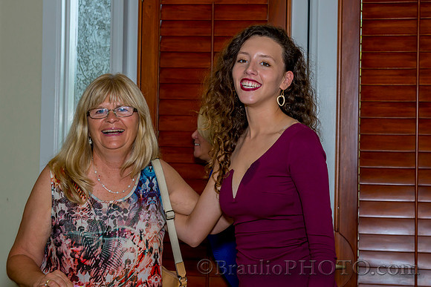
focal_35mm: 75
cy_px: 121
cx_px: 257
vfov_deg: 18.2
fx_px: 896
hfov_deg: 27.0
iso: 320
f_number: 6.3
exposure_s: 1/100
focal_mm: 58
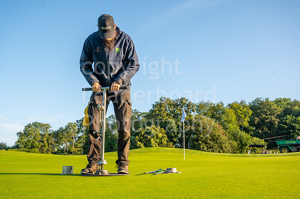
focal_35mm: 35
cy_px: 100
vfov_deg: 37.8
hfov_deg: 54.5
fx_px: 291
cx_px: 150
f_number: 5.6
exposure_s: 1/200
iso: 125
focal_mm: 35
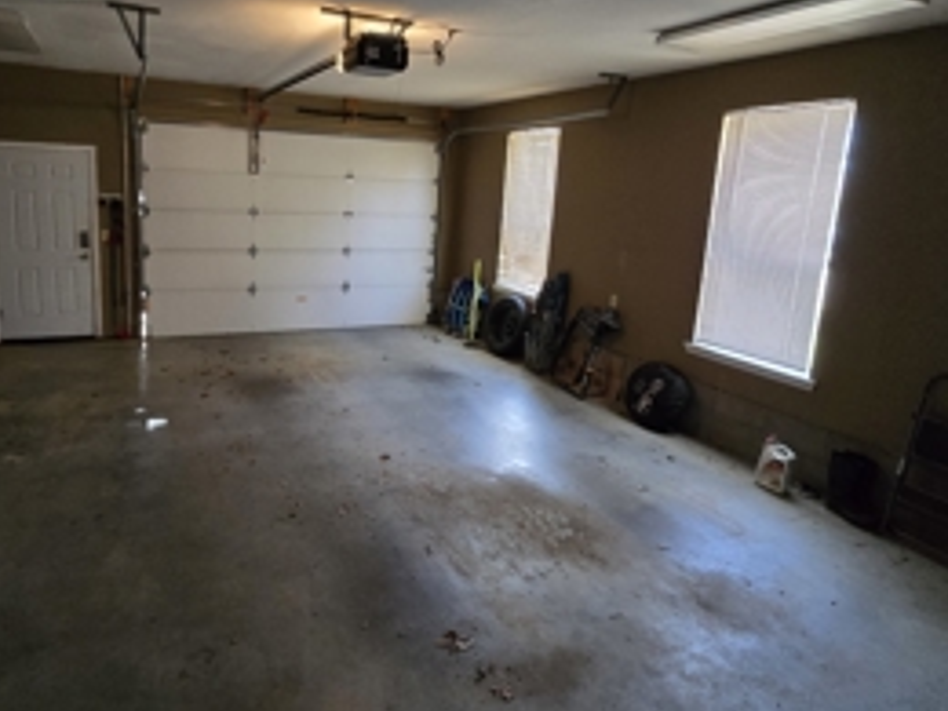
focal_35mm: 20
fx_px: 548
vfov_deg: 65.4
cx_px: 365
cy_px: 288
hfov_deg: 80.5
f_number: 2.2
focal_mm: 2.2
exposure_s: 1/60
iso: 1000
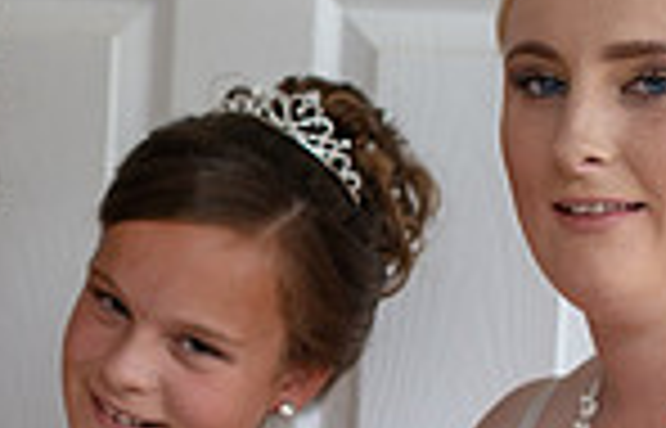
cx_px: -189
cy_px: 288
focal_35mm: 170
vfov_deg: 7.9
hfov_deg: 11.9
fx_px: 3109
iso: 125
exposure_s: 1/100
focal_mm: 35
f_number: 2.8
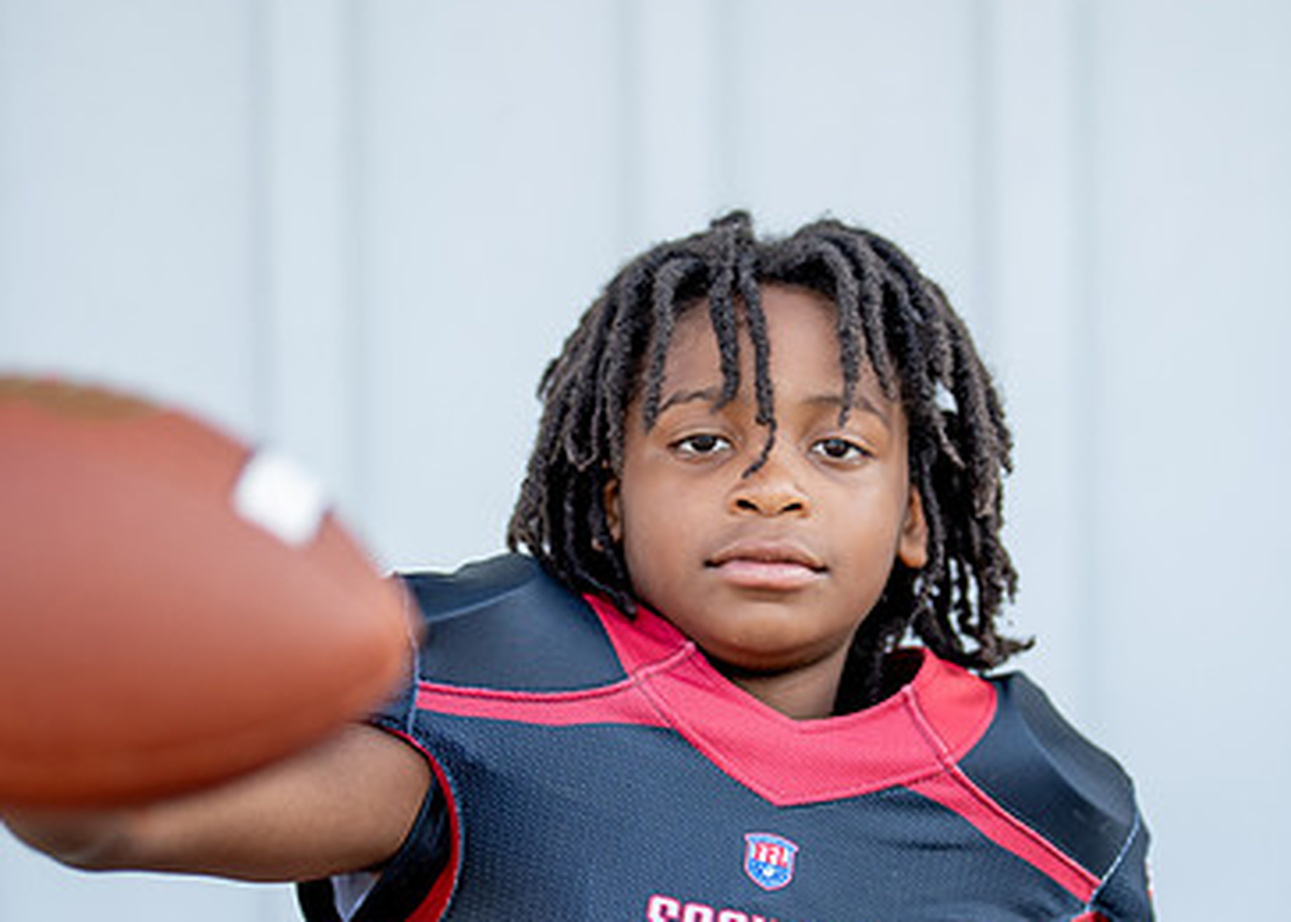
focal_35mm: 94
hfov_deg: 21.2
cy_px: 616
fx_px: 3447
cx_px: 756
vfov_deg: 15.2
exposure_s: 1/1000
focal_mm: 50
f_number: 1.2
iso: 100
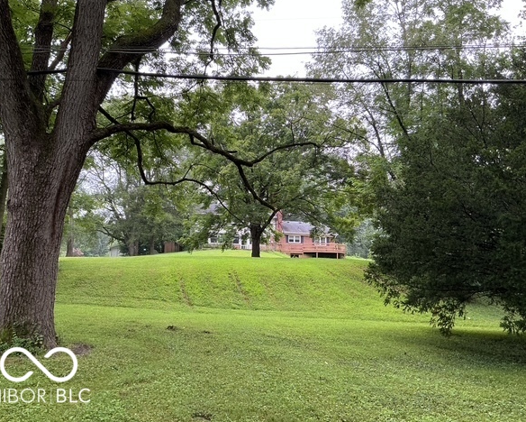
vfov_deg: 47.2
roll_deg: -1.7
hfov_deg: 57.1
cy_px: 211
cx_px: 247
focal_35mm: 31
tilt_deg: +9.9
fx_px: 483
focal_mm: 3
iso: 25
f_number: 1.8
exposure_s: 1/121
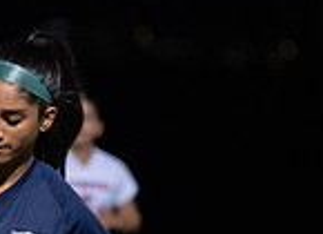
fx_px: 7115
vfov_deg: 1.9
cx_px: -144
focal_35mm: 772
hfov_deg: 2.6
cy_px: 445
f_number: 2.8
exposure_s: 1/1000
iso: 5000
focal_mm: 130
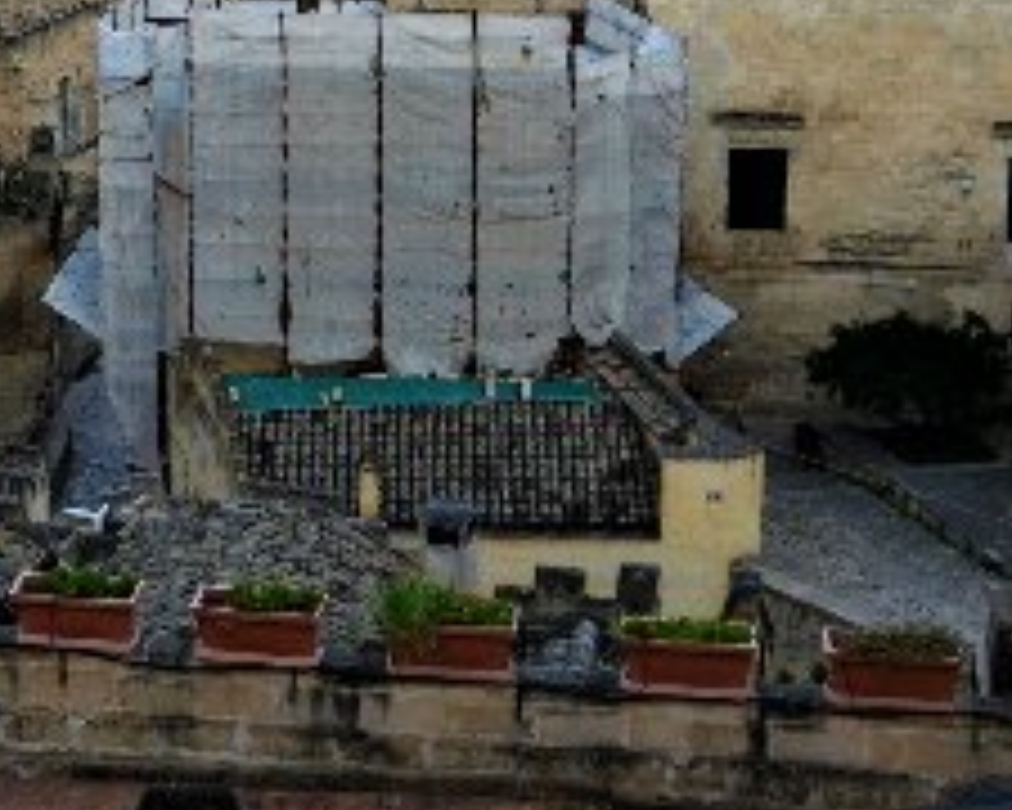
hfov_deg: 20.4
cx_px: -63
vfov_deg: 16.4
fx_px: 2696
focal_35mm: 90
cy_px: -162
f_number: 9
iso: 400
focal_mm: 18
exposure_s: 1/40
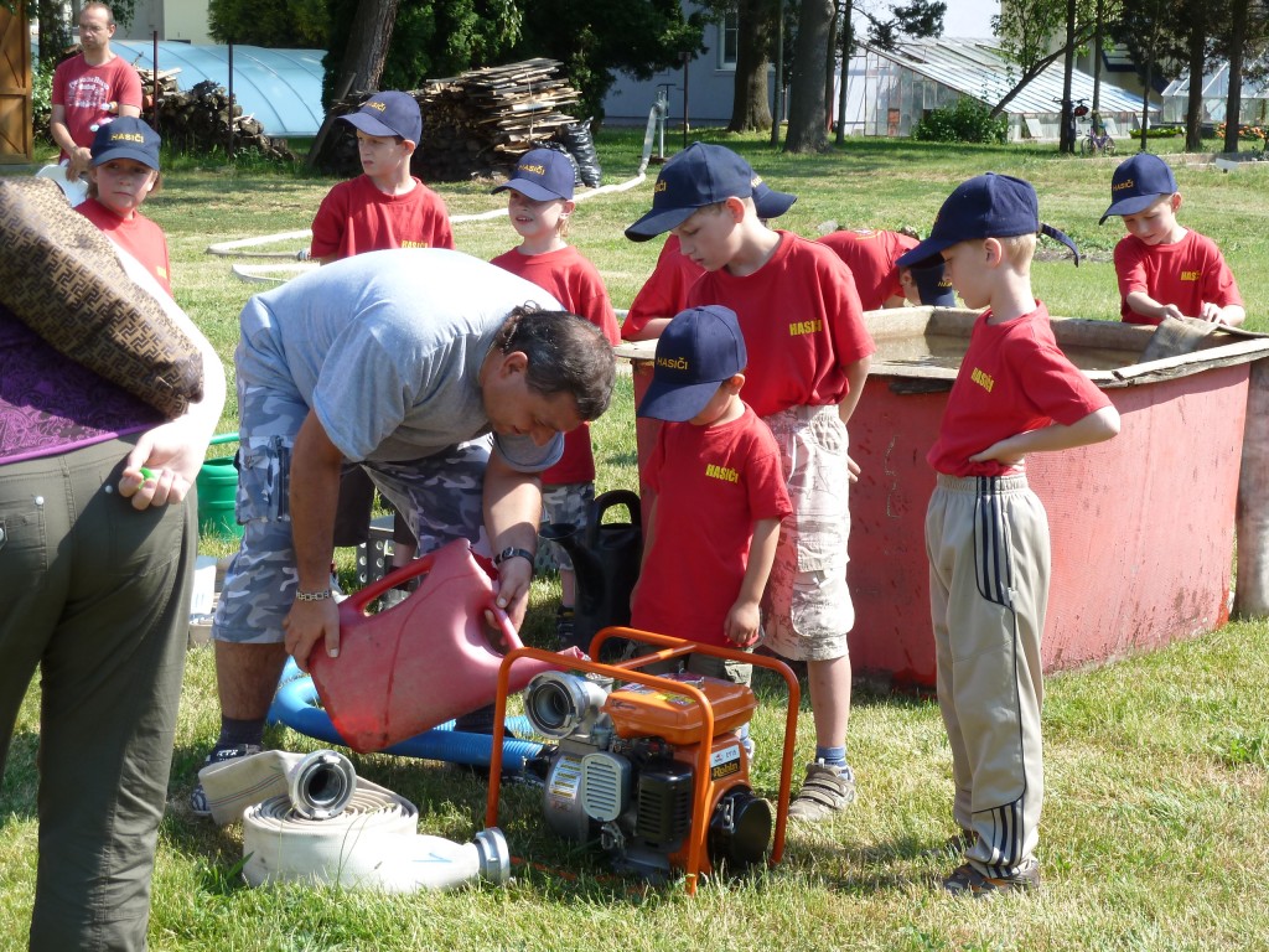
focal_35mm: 72
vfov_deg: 20.4
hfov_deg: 27.0
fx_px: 2639
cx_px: 634
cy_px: 476
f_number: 4.1
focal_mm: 11.9
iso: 80
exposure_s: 1/200
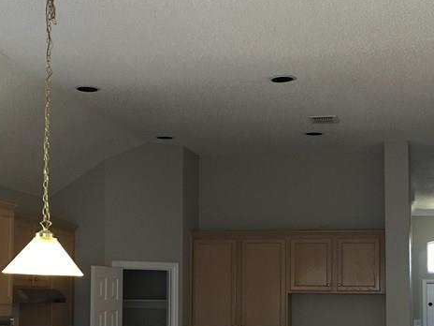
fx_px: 802
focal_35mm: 64
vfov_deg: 22.7
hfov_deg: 30.2
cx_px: 247
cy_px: 250
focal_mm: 4.15
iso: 50
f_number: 2.2
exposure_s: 1/15
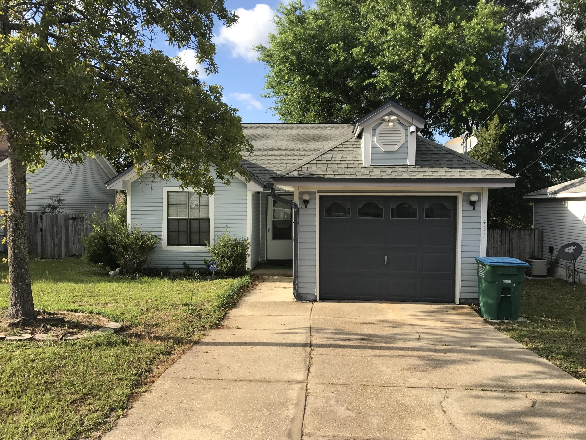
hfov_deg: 63.4
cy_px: 220
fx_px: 474
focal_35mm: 28
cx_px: 293
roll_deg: -0.3
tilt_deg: -0.6
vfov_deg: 49.7
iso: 20
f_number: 1.8
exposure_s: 1/1368
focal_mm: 3.99
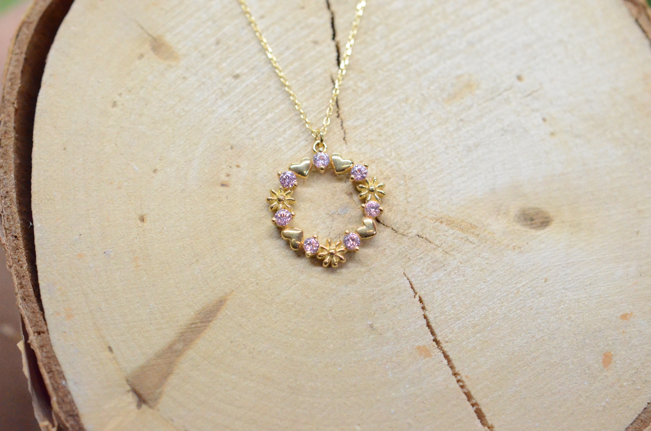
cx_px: 326
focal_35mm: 60
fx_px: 1083
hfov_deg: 33.5
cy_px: 216
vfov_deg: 22.5
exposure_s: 1/2500
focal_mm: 40
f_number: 6.3
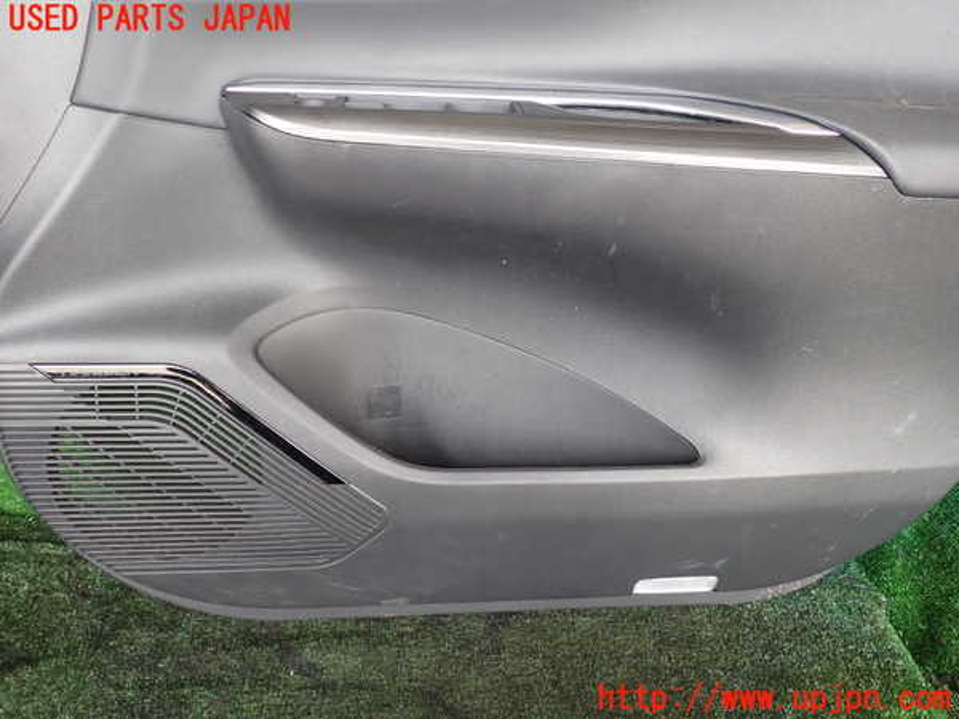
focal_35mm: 30
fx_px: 831
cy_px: 360
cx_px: 480
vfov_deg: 46.8
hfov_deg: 60.0
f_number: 2.3
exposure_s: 1/60
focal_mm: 5.4
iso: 160
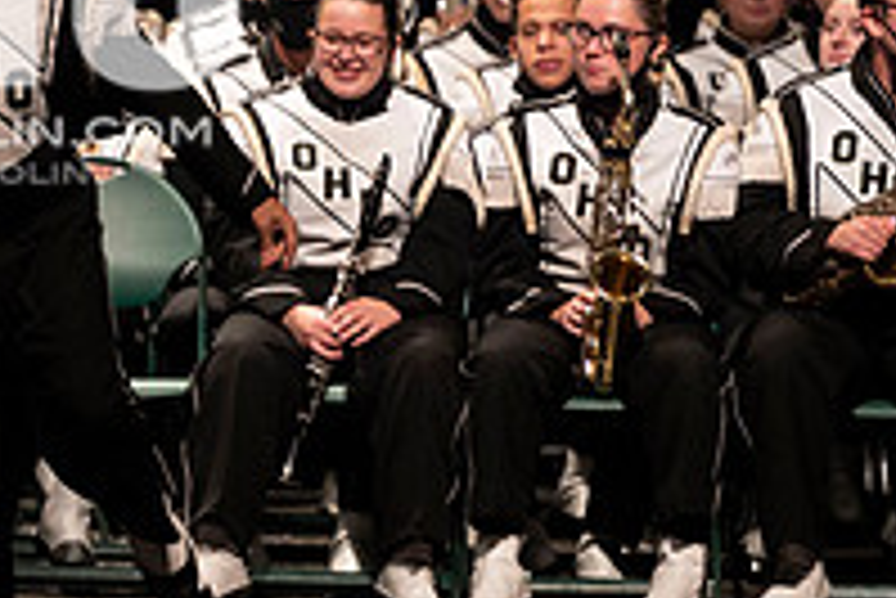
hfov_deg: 3.5
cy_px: -31
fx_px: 14495
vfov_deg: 2.4
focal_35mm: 582
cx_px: -99
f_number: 2.8
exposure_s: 1/500
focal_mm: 200
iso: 2500
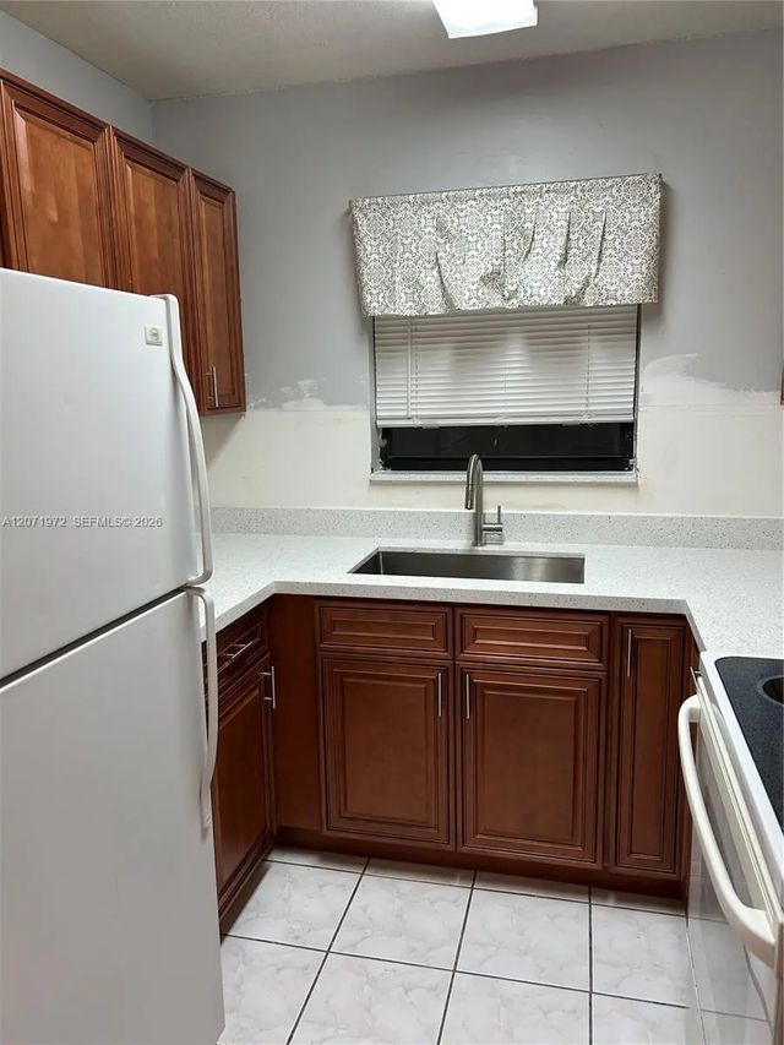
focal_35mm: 26
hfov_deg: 53.1
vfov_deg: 67.3
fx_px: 785
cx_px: 392
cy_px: 522
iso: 100
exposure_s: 1/60
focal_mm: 5.7
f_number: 1.5
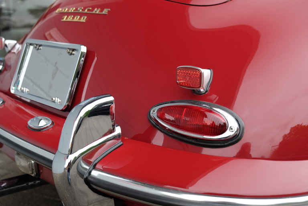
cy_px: 103
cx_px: 154
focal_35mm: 51
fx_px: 436
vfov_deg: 26.5
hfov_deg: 38.9
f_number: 3.6
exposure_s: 1/75
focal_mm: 34.3
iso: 200
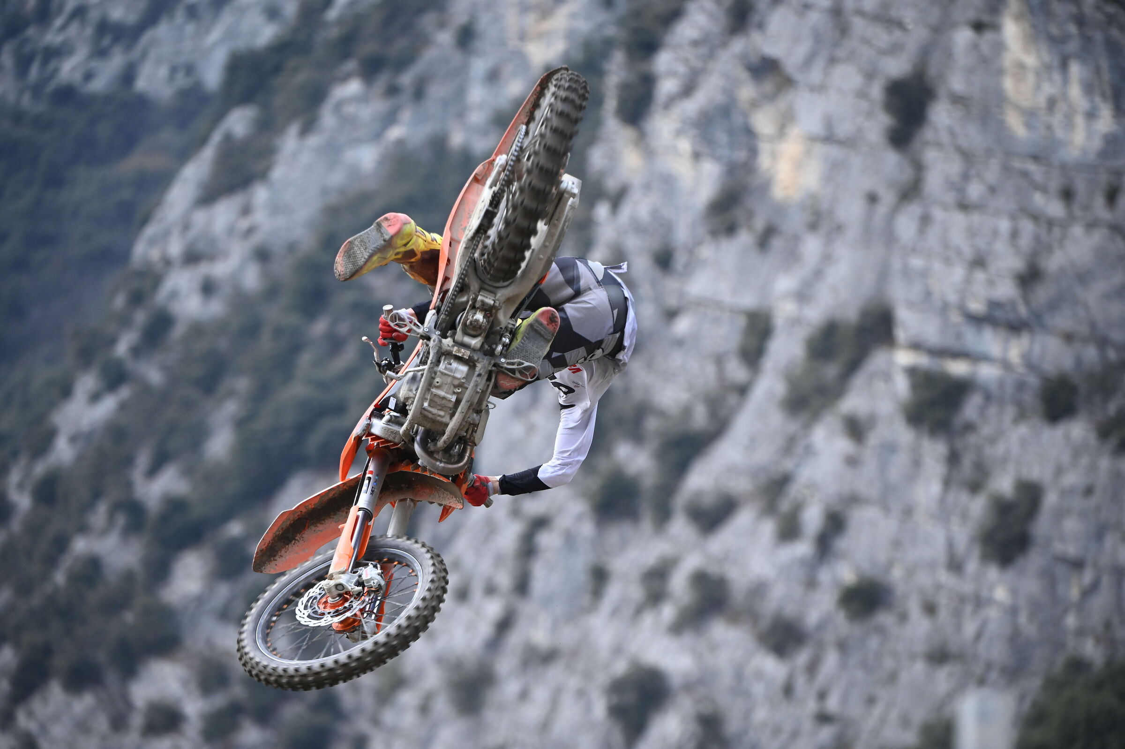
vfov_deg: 8.3
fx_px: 5153
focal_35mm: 165
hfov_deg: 12.5
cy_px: 374
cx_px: 562
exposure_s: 1/1600
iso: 2000
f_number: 3.2
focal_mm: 165
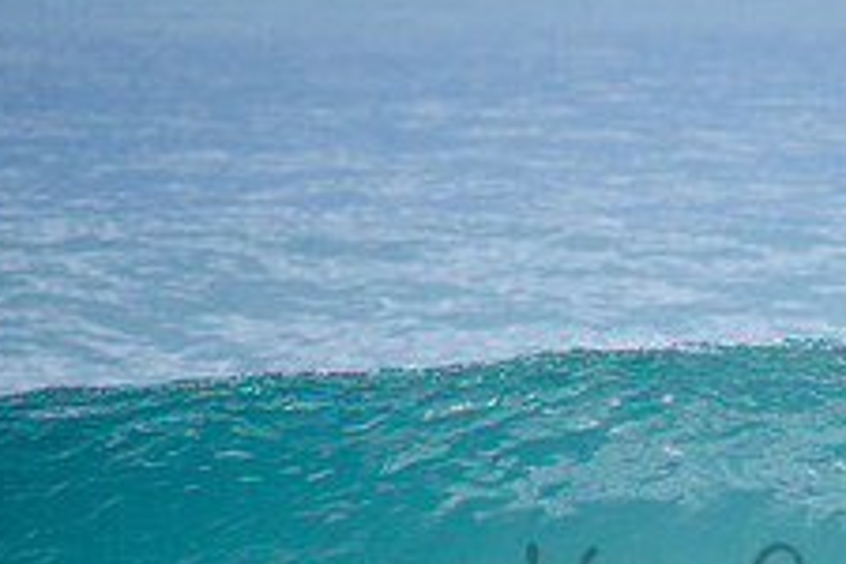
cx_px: 914
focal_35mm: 1290
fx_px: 30313
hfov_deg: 1.6
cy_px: 570
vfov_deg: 1.1
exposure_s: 1/2000
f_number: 5.6
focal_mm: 500
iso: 320
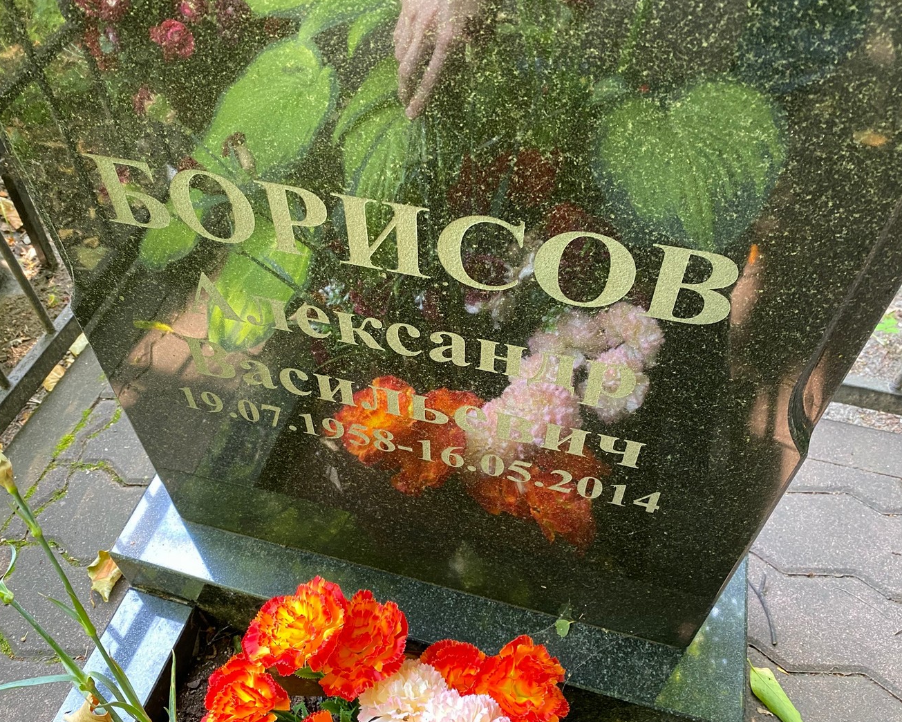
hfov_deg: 62.2
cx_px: 424
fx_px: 747
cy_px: 351
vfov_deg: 51.5
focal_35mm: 28
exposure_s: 1/60
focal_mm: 4.25
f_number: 1.8
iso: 320
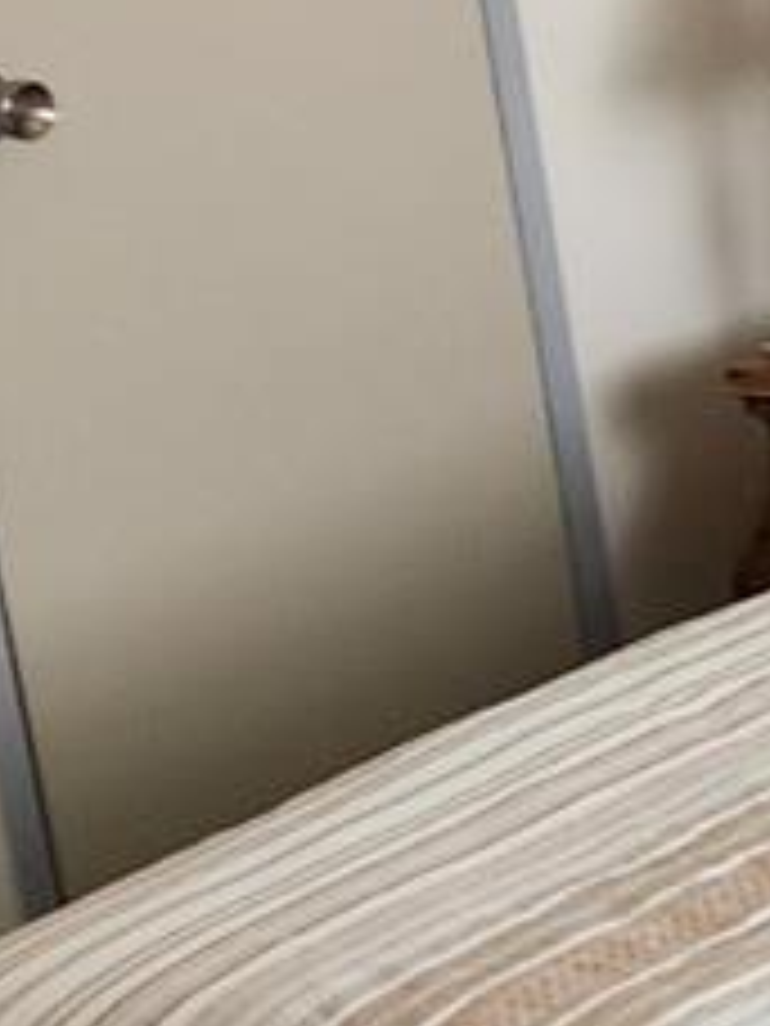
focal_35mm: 151
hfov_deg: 8.6
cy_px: 446
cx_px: 2083
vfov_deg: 13.1
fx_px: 4478
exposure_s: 1/120
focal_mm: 6.4
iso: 200
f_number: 1.8
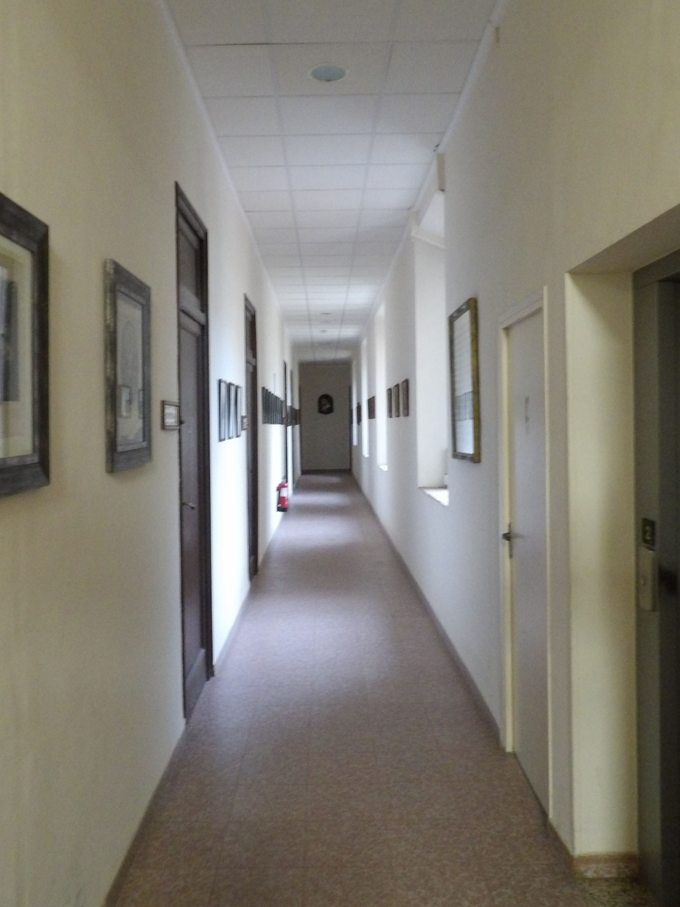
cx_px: 315
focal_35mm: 28
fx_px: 733
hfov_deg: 49.7
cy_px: 432
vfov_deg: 63.4
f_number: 3.2
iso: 800
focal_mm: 4.3
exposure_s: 1/7
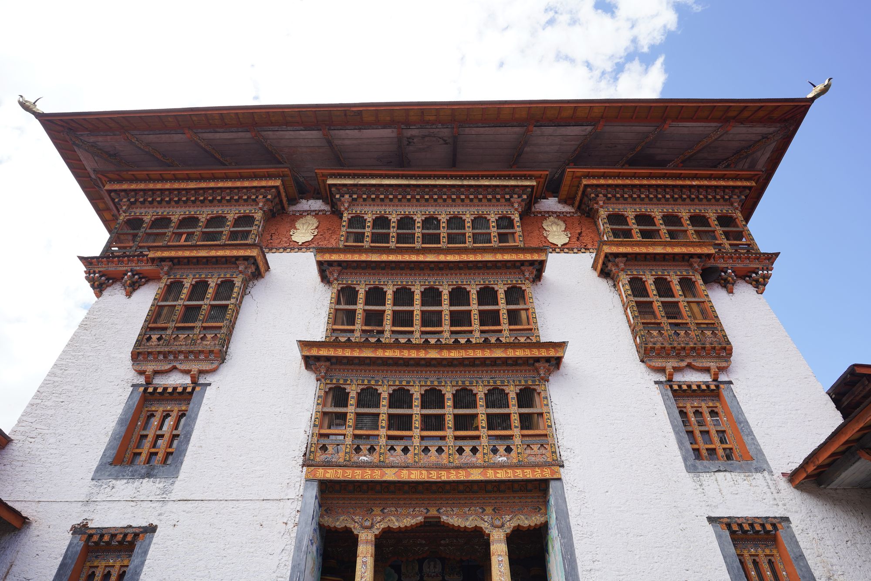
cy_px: 290
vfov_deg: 53.1
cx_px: 436
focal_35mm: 24
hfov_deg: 73.7
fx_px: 581
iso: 100
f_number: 9
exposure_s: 1/100
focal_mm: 24
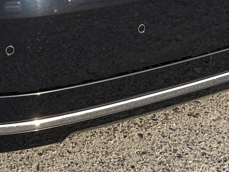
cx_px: 36
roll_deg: -1.9
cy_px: -169
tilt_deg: -16.1
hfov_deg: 13.0
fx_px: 999
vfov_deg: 9.2
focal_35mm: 151
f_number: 1.78
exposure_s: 1/831
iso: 100
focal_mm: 6.76
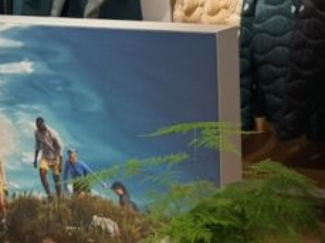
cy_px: 10
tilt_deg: -9.3
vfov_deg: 17.2
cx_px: 373
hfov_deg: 21.9
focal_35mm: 84
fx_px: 787
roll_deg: +1.3
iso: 64
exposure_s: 1/100
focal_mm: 6.76
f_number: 1.78
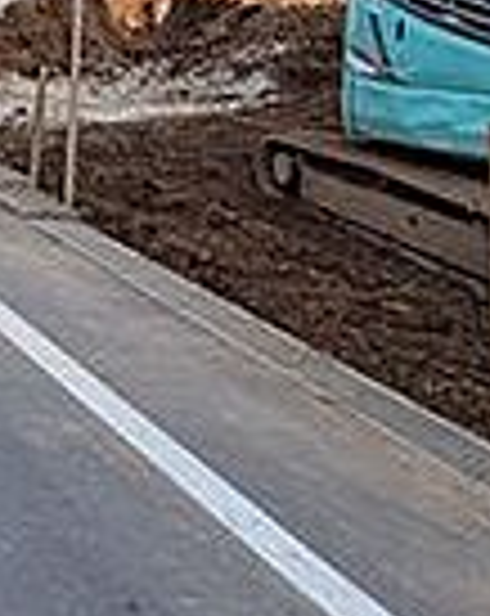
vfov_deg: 29.2
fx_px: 1128
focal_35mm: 62
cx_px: -450
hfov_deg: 18.1
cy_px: 56
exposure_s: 1/664
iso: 40
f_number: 2.2
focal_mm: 2.22
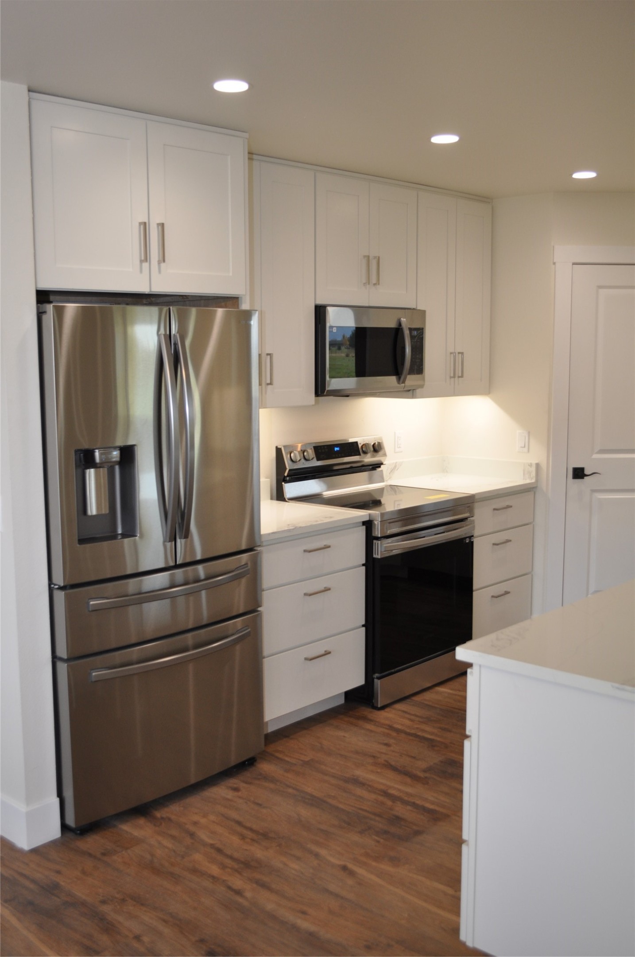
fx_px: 955
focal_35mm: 36
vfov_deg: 53.2
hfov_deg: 36.8
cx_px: 318
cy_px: 478
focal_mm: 24
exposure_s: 1/80
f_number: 4.2
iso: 400
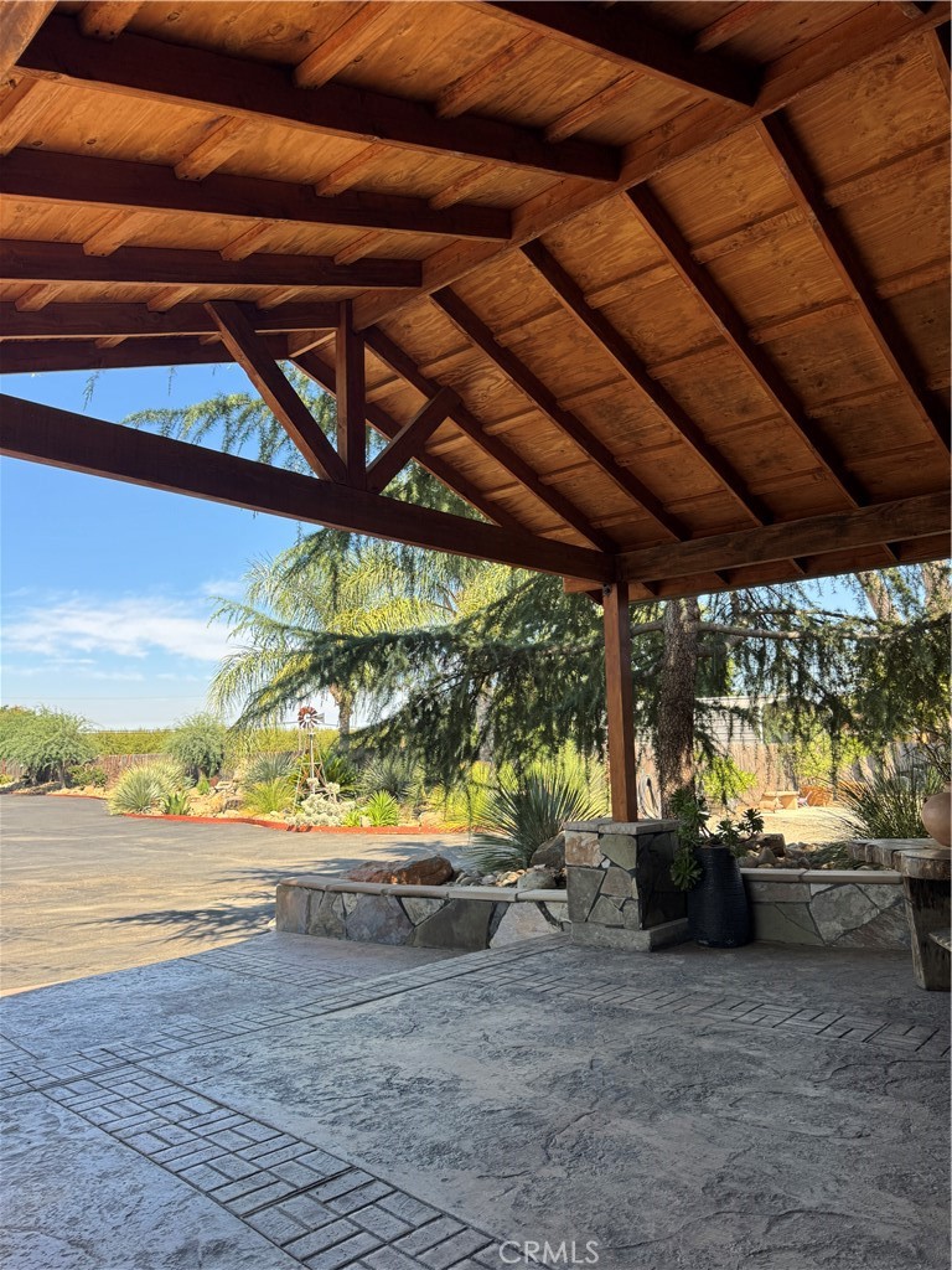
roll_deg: +1.0
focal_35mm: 24
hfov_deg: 56.8
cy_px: 635
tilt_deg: +7.1
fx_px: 880
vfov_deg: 71.6
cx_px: 476
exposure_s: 1/756
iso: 80
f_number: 1.78
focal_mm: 6.76
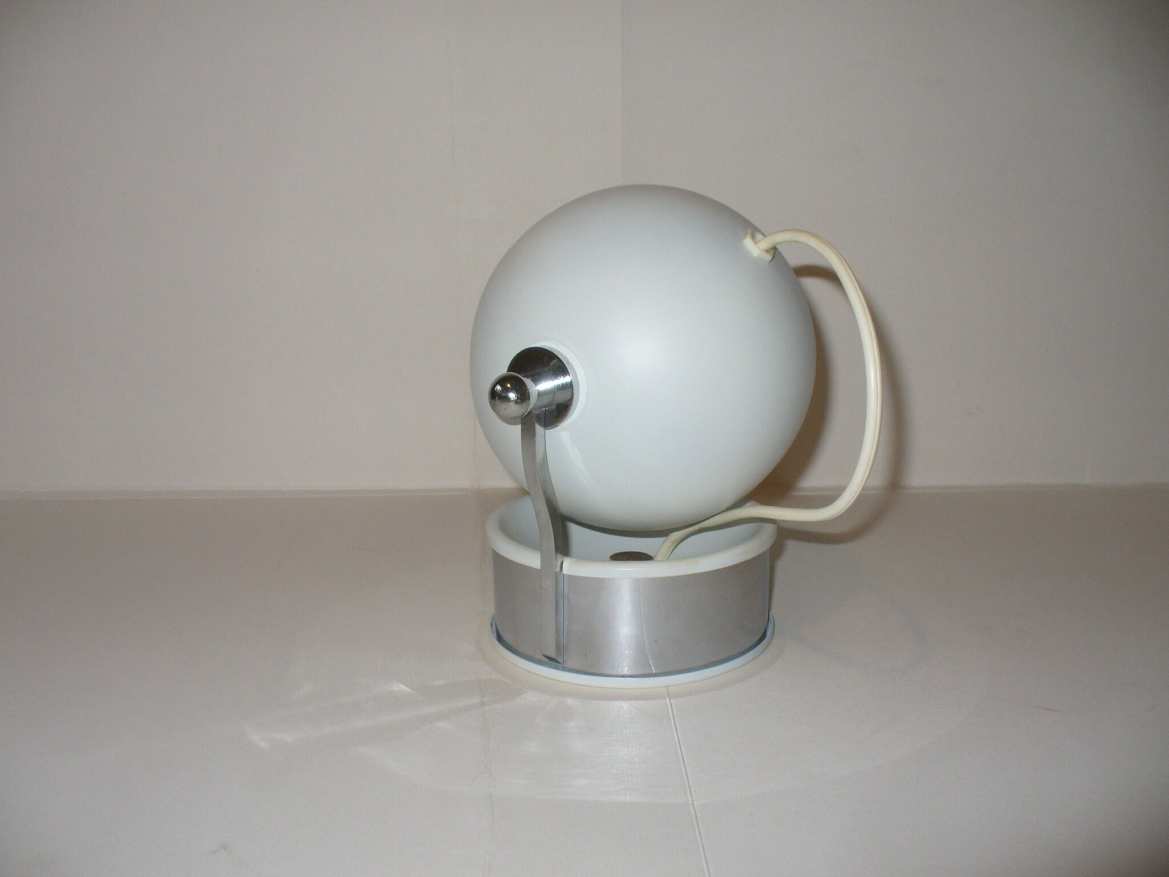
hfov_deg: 50.1
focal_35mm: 37
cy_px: 438
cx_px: 584
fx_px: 1250
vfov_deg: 38.7
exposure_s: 1/30
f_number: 2.8
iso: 100
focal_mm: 6.1
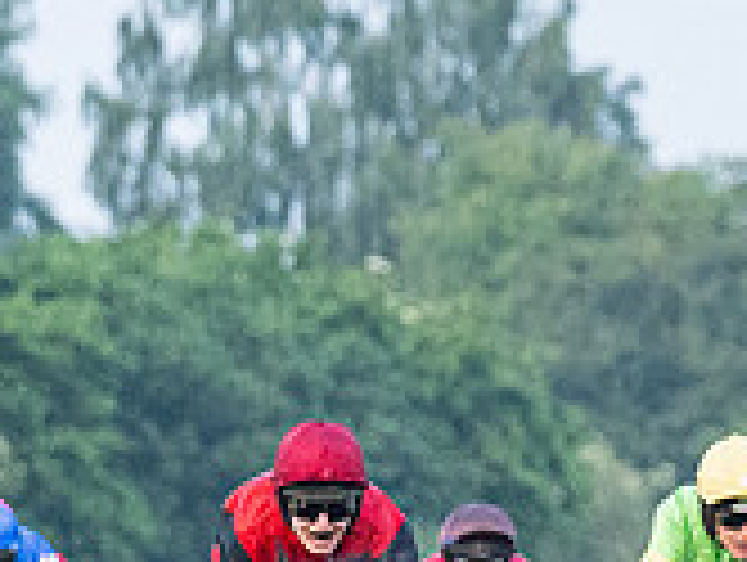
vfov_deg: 1.1
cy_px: 612
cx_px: 1295
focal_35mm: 1308
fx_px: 28267
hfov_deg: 1.5
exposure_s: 1/2000
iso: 1250
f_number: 4
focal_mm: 165
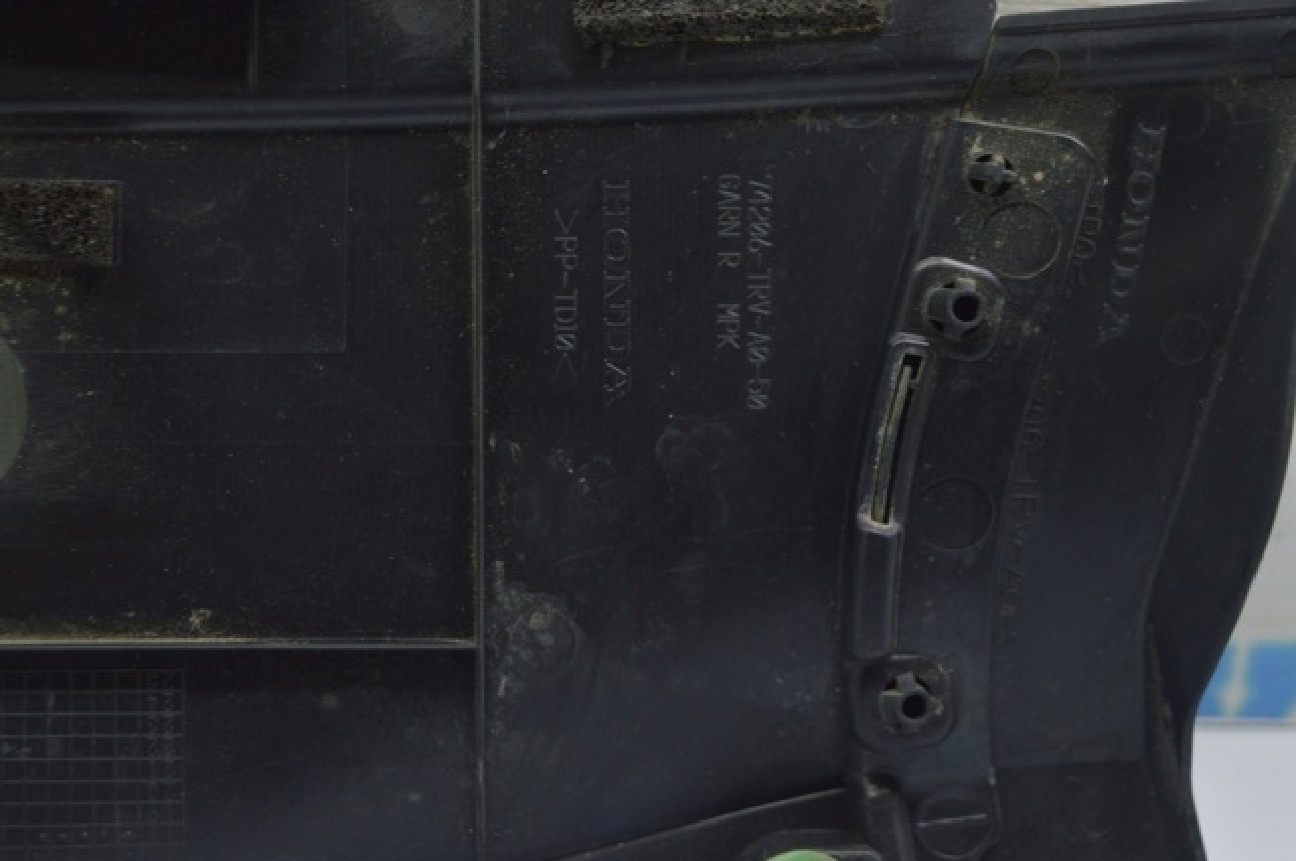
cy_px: 430
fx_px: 1942
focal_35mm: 54
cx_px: 648
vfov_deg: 25.0
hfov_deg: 36.9
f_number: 5.6
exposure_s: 1/25
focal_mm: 36
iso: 400
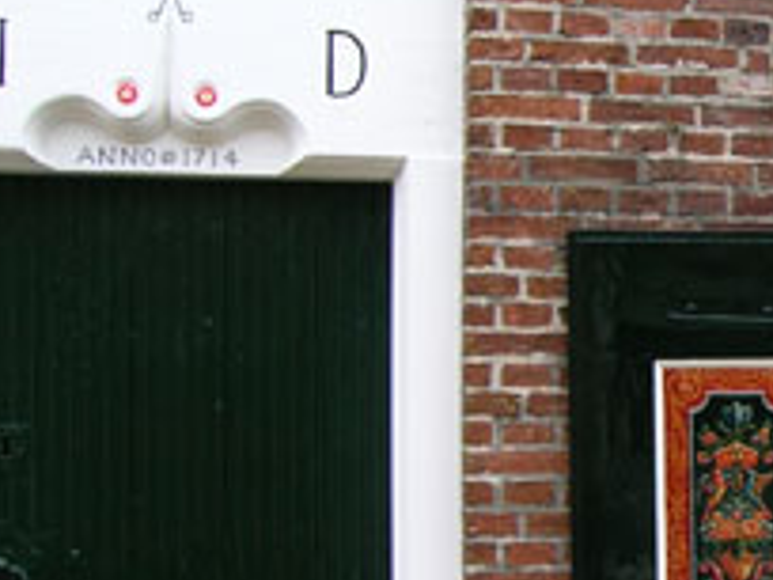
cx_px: 822
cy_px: 400
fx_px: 1675
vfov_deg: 19.6
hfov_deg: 24.5
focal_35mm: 75
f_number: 4.9
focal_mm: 5.7
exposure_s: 1/72.2
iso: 50
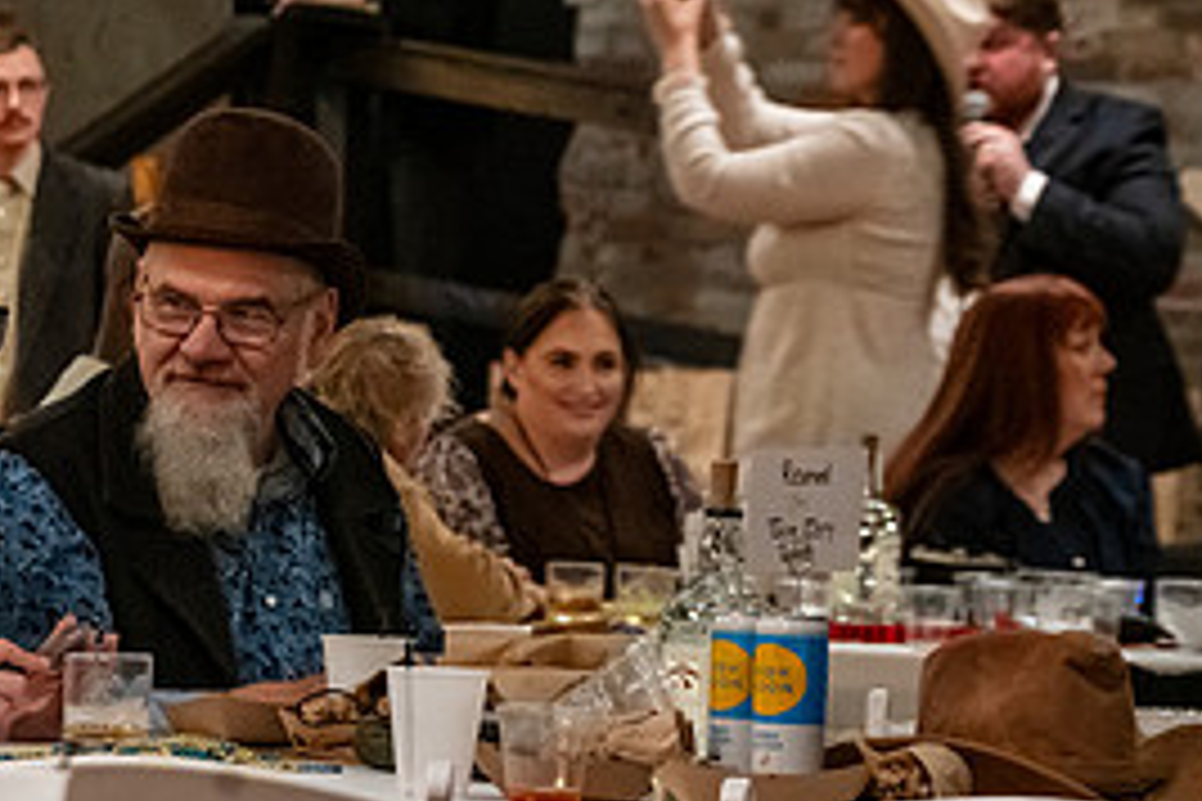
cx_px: 302
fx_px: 7312
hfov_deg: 9.4
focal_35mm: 219
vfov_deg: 6.3
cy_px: 389
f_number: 6.3
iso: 6400
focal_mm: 101
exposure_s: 1/40
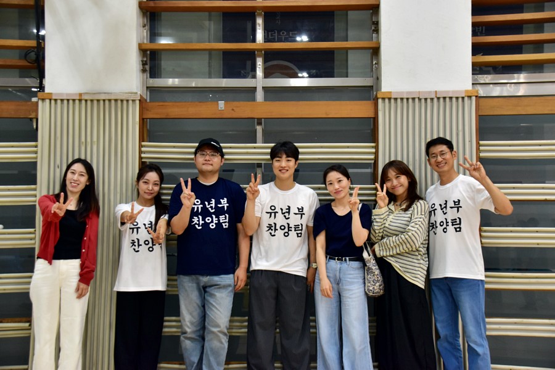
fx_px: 671
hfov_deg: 45.0
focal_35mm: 44
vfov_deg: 30.8
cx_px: 278
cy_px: 185
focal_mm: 29
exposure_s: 1/50
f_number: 5.6
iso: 800
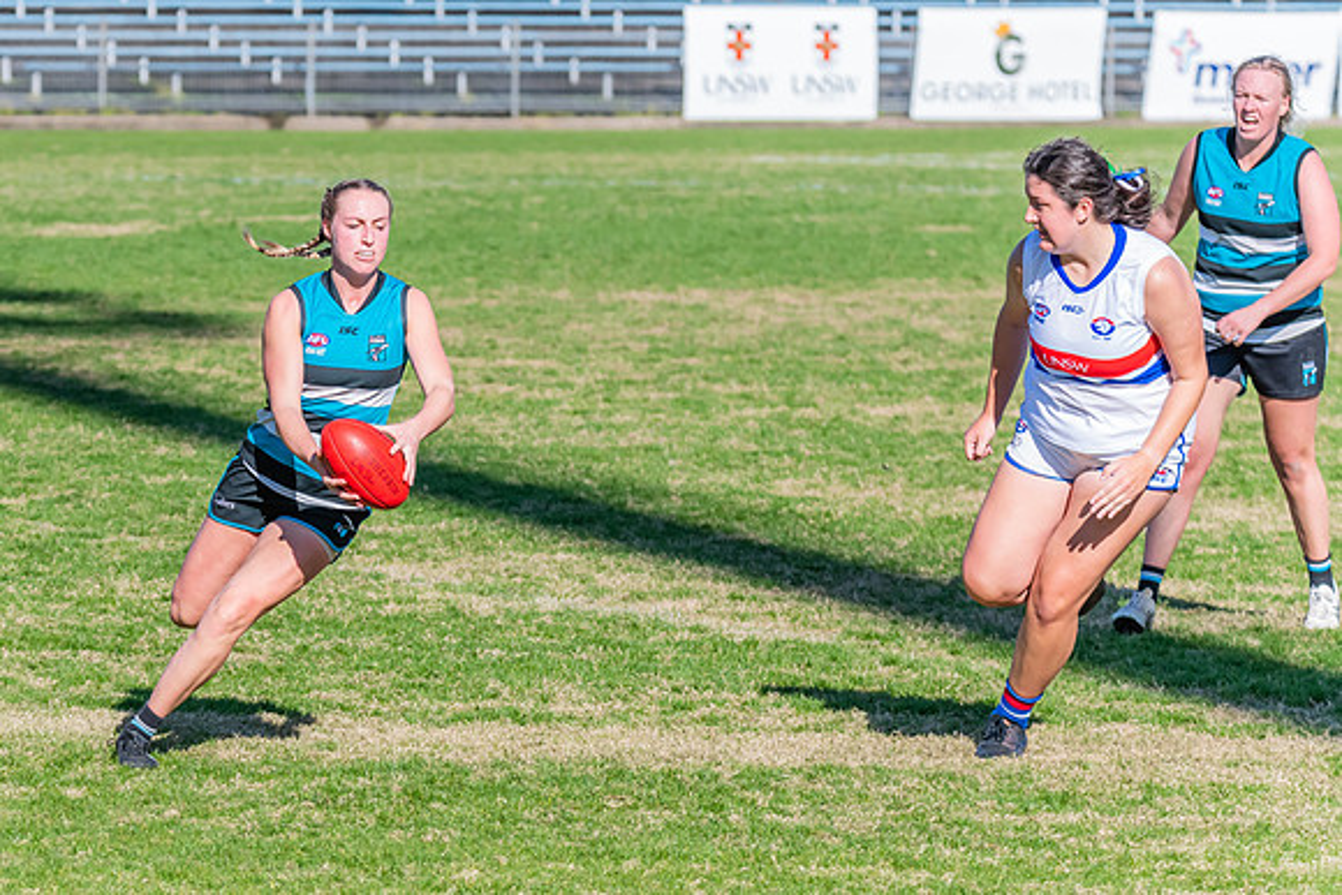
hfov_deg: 6.3
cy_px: 436
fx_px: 12177
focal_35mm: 327
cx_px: 438
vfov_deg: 4.2
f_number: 9
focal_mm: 240
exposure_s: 1/1600
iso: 800
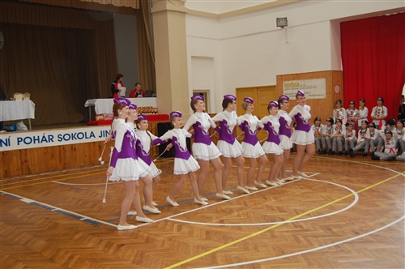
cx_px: 202
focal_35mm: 39
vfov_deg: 34.1
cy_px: 134
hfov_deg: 49.6
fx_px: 438
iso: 400
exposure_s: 1/60
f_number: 4
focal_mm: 26
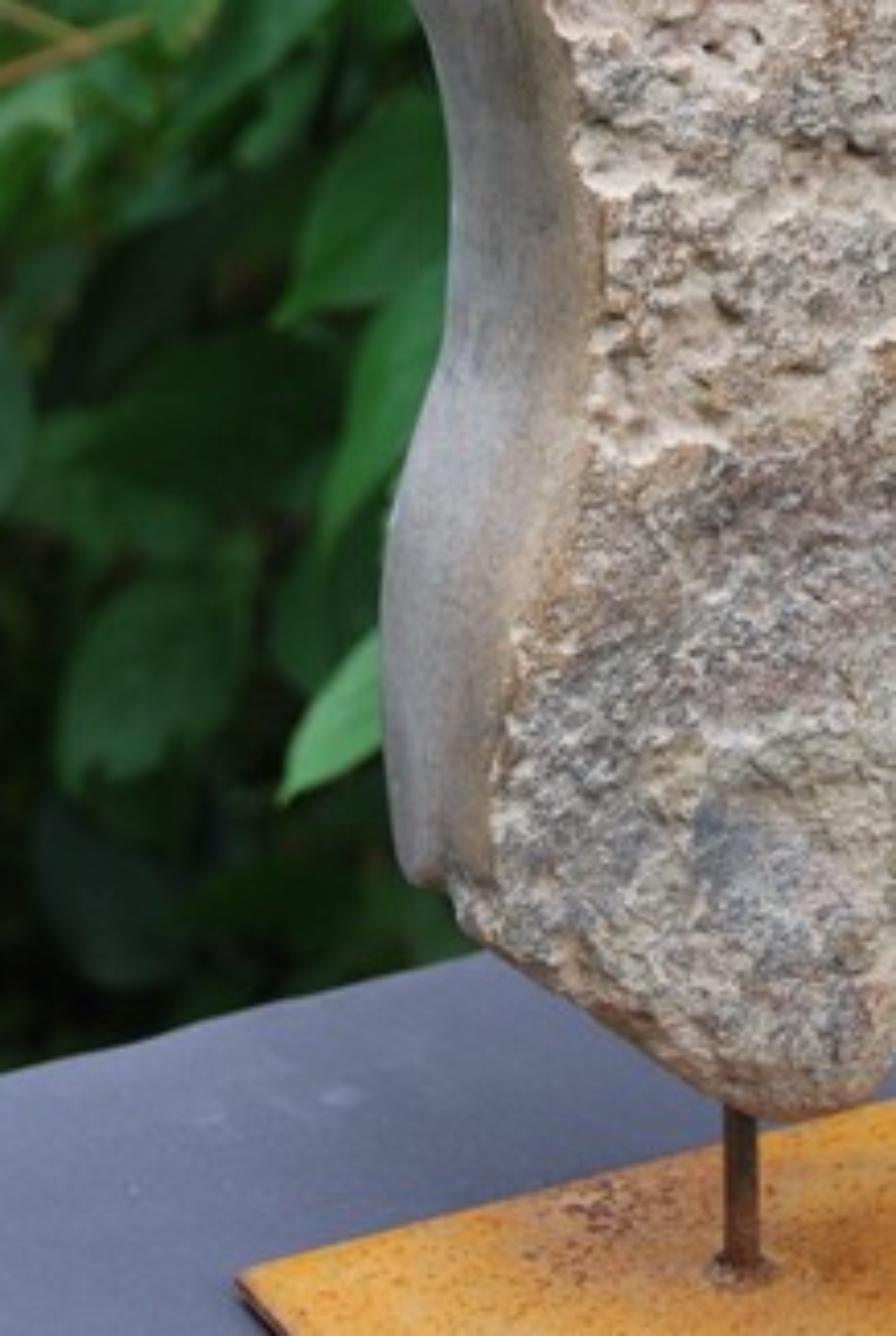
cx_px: 715
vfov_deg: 12.3
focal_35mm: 166
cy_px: 243
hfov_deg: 8.3
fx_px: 6171
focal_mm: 60
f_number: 5
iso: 200
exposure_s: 1/160
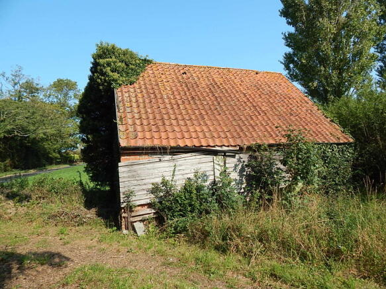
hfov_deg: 76.4
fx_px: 245
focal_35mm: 22
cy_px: 144
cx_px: 193
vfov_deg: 61.1
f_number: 3
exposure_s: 1/1000
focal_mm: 4
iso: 125
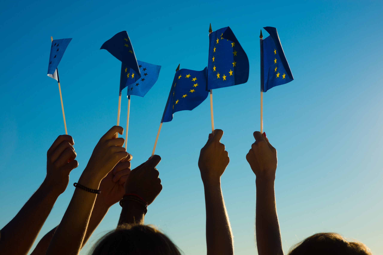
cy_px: 128
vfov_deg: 16.1
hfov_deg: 23.9
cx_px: 192
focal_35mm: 85
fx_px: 905
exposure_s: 1/1250
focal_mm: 85
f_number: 7.1
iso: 125
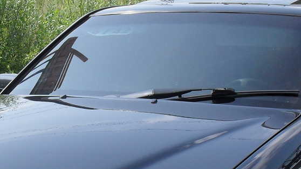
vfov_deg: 12.6
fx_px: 758
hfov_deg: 22.3
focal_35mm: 95
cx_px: 95
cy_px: 163
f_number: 8.3
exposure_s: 1/125
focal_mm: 6.3
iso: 80
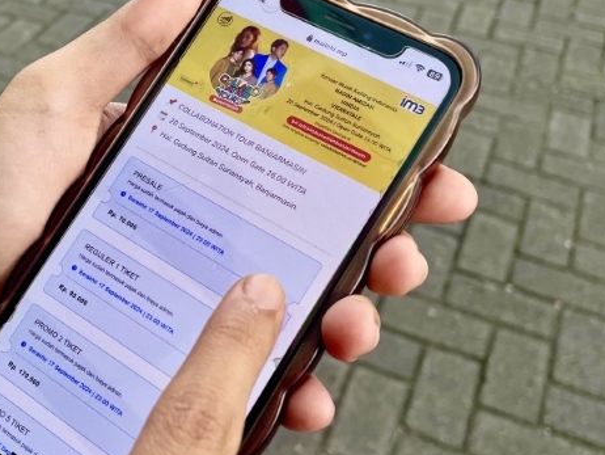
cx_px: 149
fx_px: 787
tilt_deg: -40.3
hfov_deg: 40.8
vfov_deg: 32.2
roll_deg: -2.8
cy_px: 223
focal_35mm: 45
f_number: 1.6
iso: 50
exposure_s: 1/785
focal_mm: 4.2
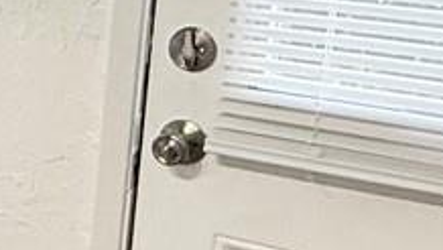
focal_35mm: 112
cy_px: 24
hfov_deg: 15.1
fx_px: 1317
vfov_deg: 10.8
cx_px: -469
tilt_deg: -10.3
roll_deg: -1.0
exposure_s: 1/120
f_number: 2.2
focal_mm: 2.22
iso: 125
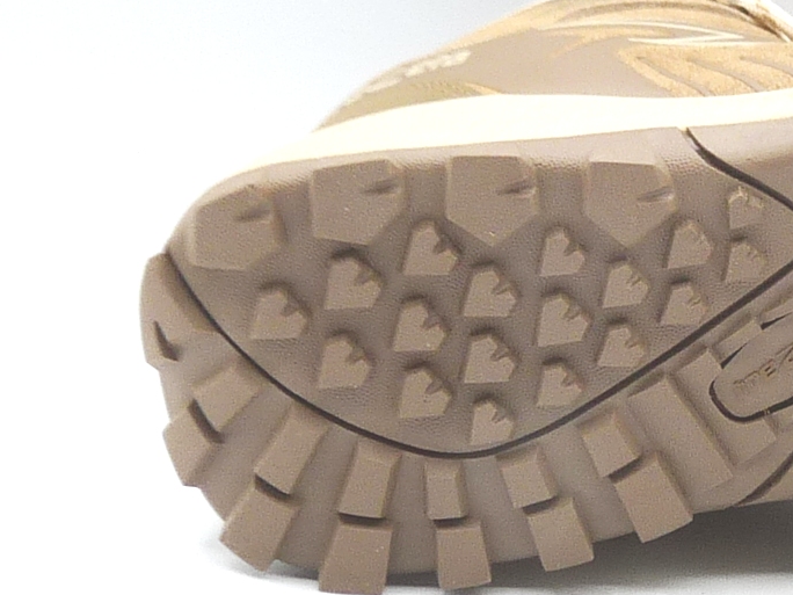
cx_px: 860
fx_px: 2680
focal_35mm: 117
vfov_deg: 12.7
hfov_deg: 16.4
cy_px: 353
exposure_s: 1/200
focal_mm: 5
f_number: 4
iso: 100
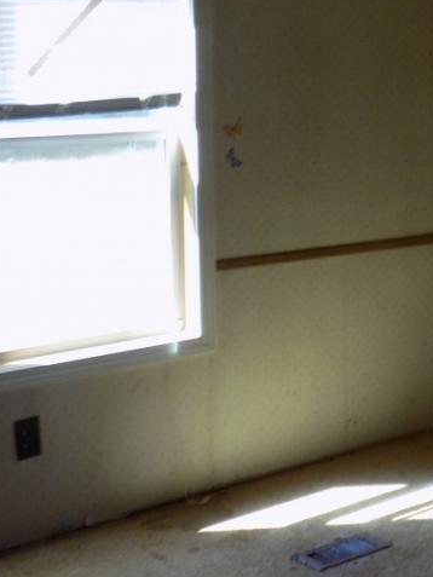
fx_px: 1217
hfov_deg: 19.1
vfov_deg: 26.5
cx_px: 514
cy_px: 201
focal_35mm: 73
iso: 100
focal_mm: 6.1
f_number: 3.4
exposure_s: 1/30
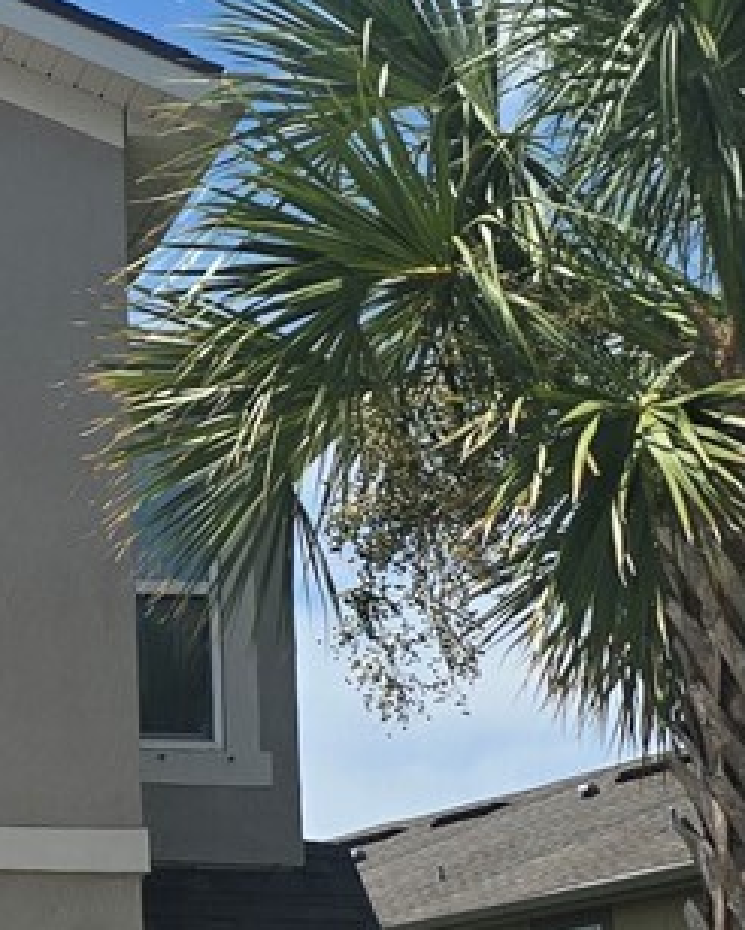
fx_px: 3221
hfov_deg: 12.4
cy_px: 597
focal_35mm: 117
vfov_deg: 16.4
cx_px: -466
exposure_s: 1/1041
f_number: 1.7
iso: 12
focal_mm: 6.3
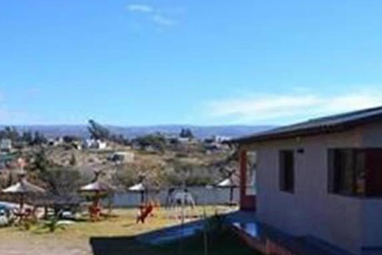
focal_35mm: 50
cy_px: 131
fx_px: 531
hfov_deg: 39.5
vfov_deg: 27.0
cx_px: 160
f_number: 11
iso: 400
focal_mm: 24
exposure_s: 1/400
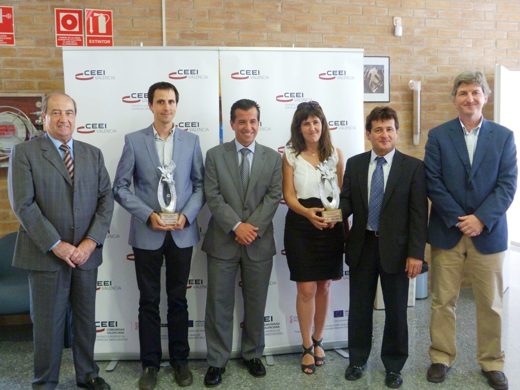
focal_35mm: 34
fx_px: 511
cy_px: 195
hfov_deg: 54.0
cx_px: 260
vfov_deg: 41.8
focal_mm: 6.2
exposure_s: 1/25
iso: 400
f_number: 3
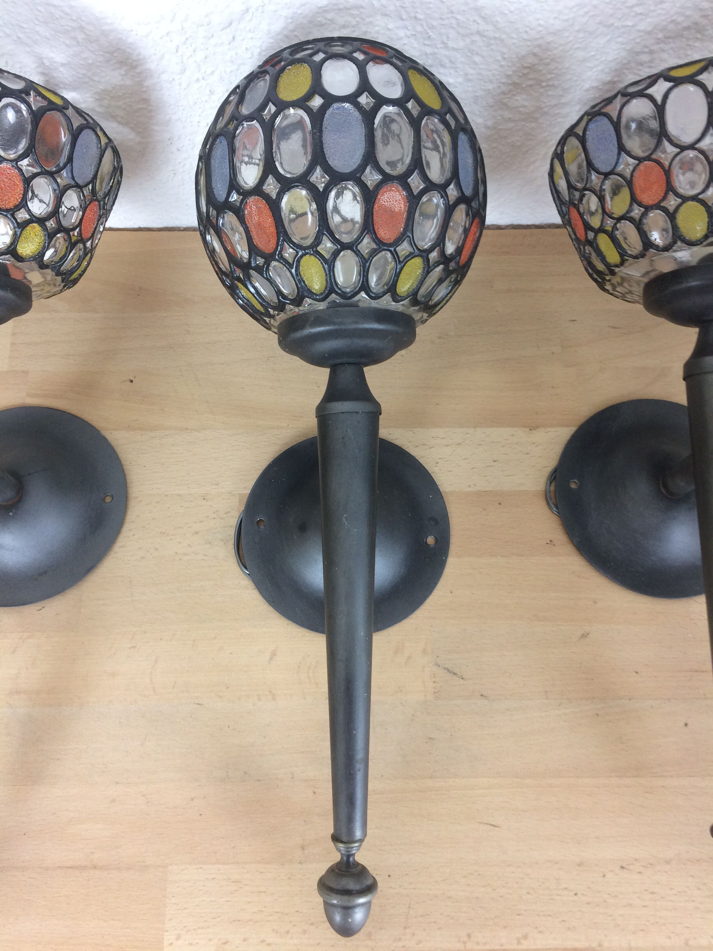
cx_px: 356
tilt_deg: -73.7
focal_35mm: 29
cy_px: 476
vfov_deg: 61.7
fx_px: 796
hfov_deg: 48.2
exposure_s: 1/33
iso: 100
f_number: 2.2
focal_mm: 4.15
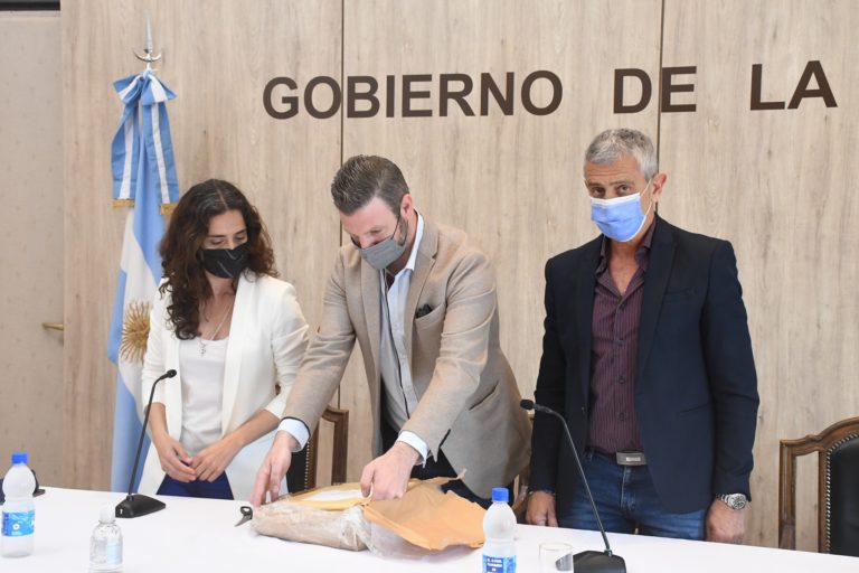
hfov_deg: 35.1
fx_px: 1360
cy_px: 286
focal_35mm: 57
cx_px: 430
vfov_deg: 23.8
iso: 3200
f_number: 8
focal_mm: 38
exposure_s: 1/250
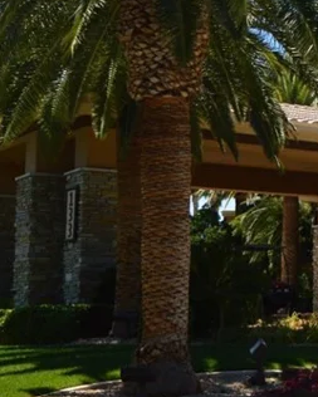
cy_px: 192
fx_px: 1070
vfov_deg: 21.0
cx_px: 508
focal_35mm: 91
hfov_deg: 15.3
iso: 400
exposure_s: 1/500
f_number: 11
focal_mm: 20
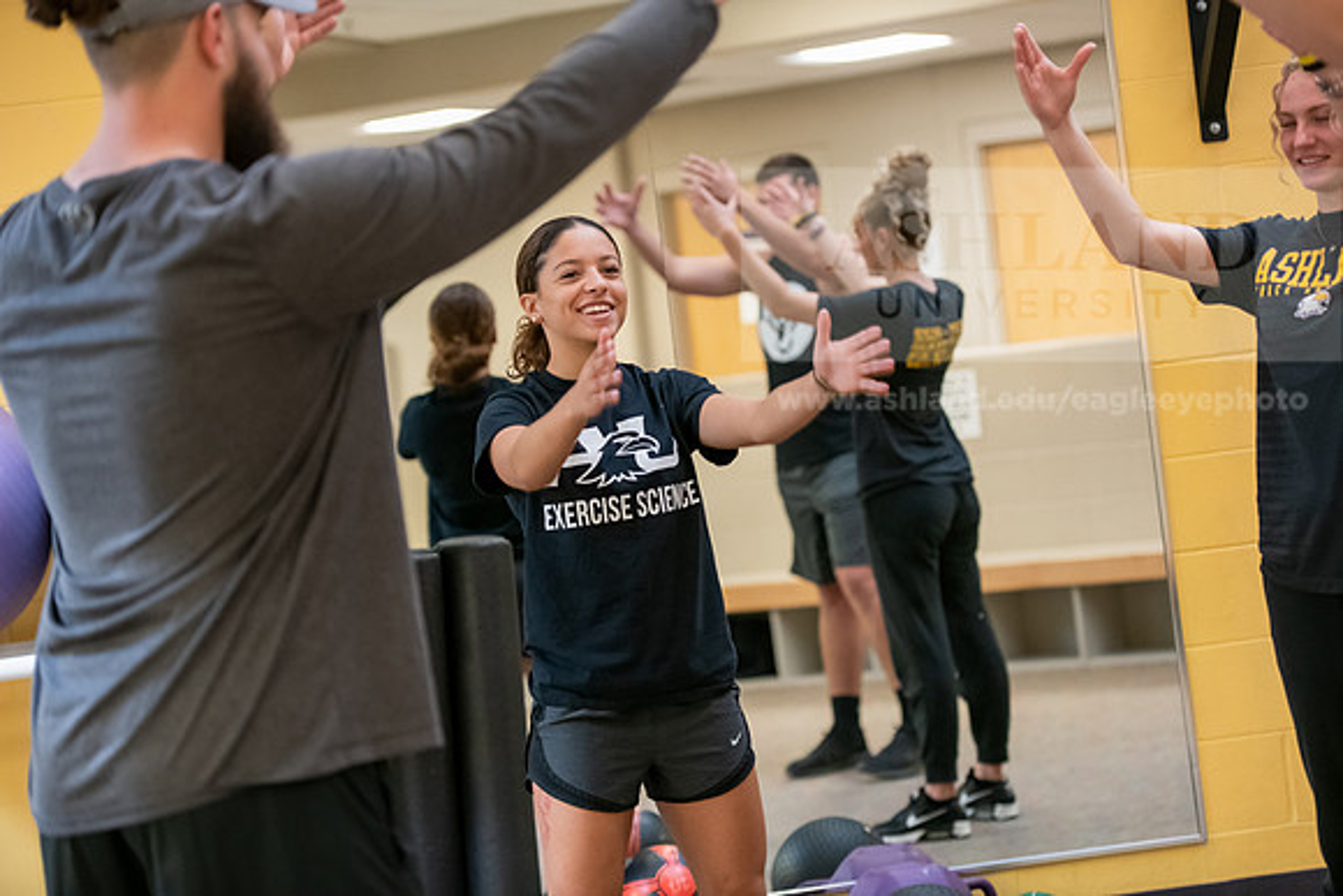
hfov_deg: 22.1
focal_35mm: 92
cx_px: 672
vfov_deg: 14.9
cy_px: 448
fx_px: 3433
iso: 2000
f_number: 2.8
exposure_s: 1/160
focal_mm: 92
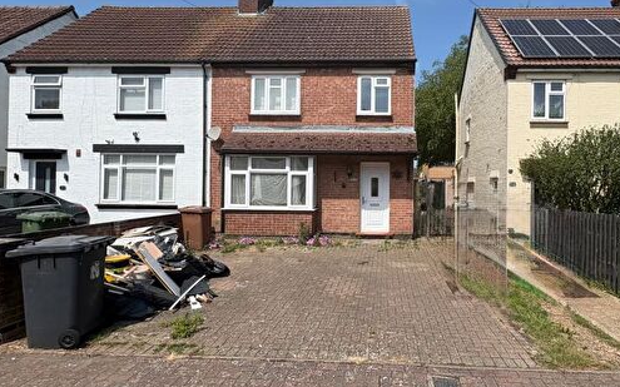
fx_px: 355
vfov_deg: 57.2
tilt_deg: +0.9
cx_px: 373
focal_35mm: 21
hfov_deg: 81.3
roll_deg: +0.0
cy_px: 183
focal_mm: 2.22
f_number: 2.2
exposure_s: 1/2415
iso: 50
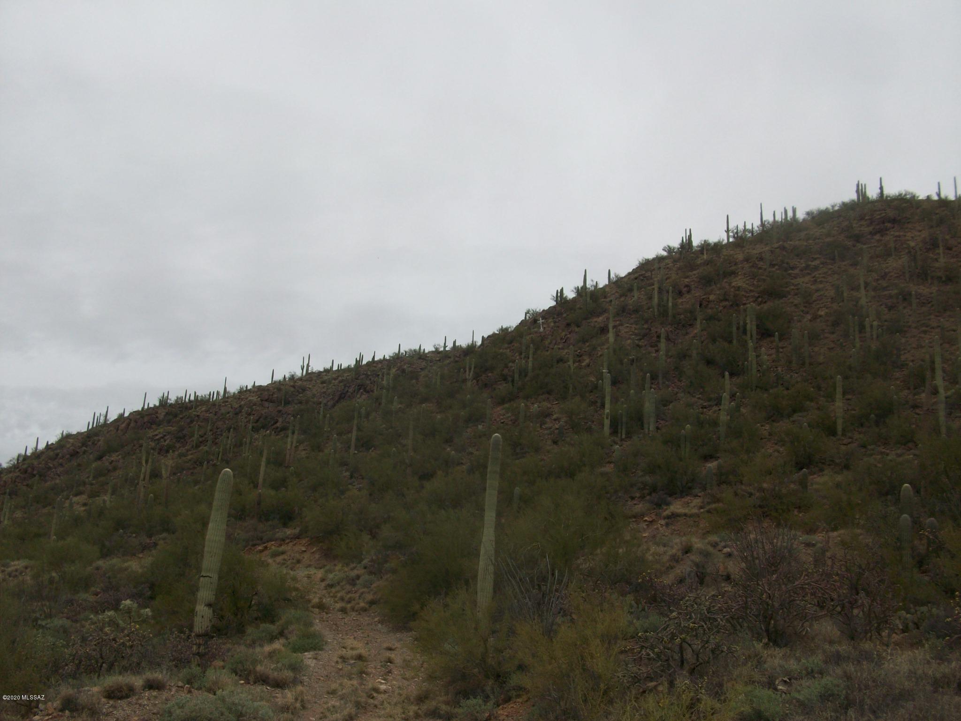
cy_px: 360
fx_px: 944
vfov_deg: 41.8
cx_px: 480
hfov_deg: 54.0
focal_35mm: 34
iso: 64
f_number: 5.5
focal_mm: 5.7
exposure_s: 1/558
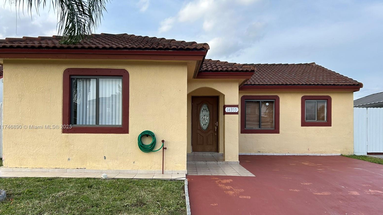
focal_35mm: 29
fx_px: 294
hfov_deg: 66.1
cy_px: 127
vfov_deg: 40.0
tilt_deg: +0.8
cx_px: 190
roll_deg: -0.2
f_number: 1.5
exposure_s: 1/1511
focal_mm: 5.7
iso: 50
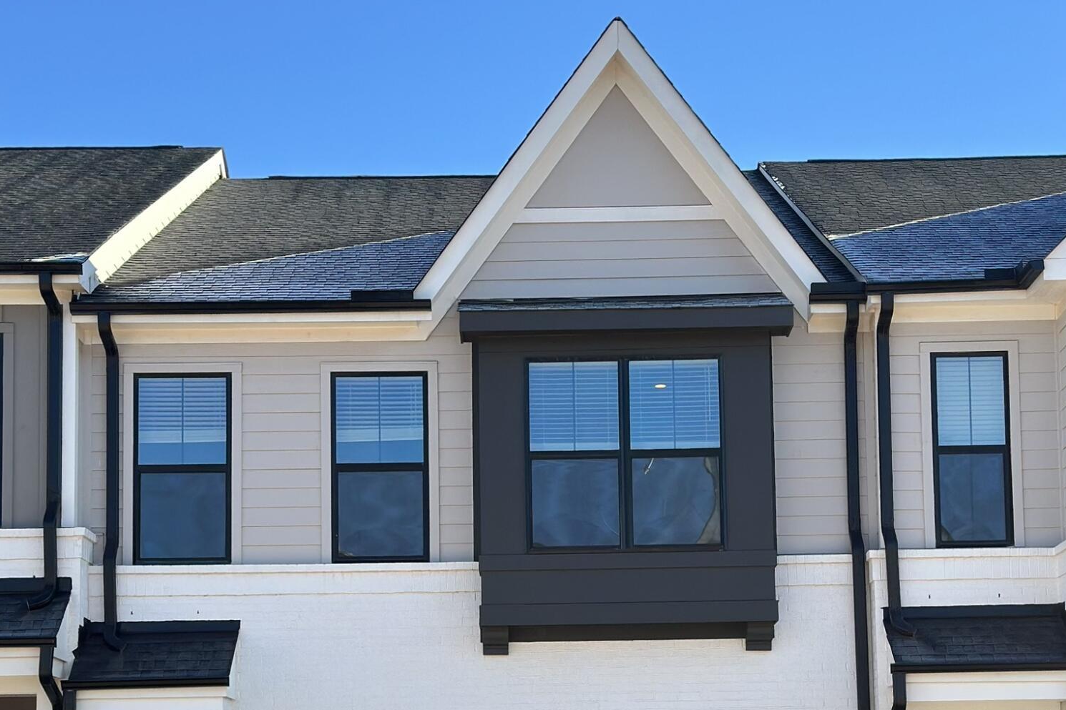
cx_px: 534
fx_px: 1984
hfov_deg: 30.1
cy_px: 618
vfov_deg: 20.0
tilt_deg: +7.3
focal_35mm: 67
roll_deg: +0.2
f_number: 1.78
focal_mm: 6.86
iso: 80
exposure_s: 1/2976
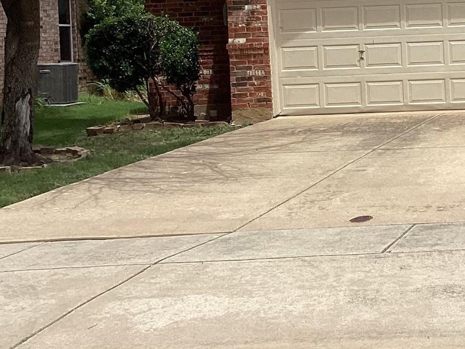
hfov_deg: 22.4
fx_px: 1128
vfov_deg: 17.3
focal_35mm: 84
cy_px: 42
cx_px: 471
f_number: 2.4
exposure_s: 1/2262
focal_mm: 3.3
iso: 25
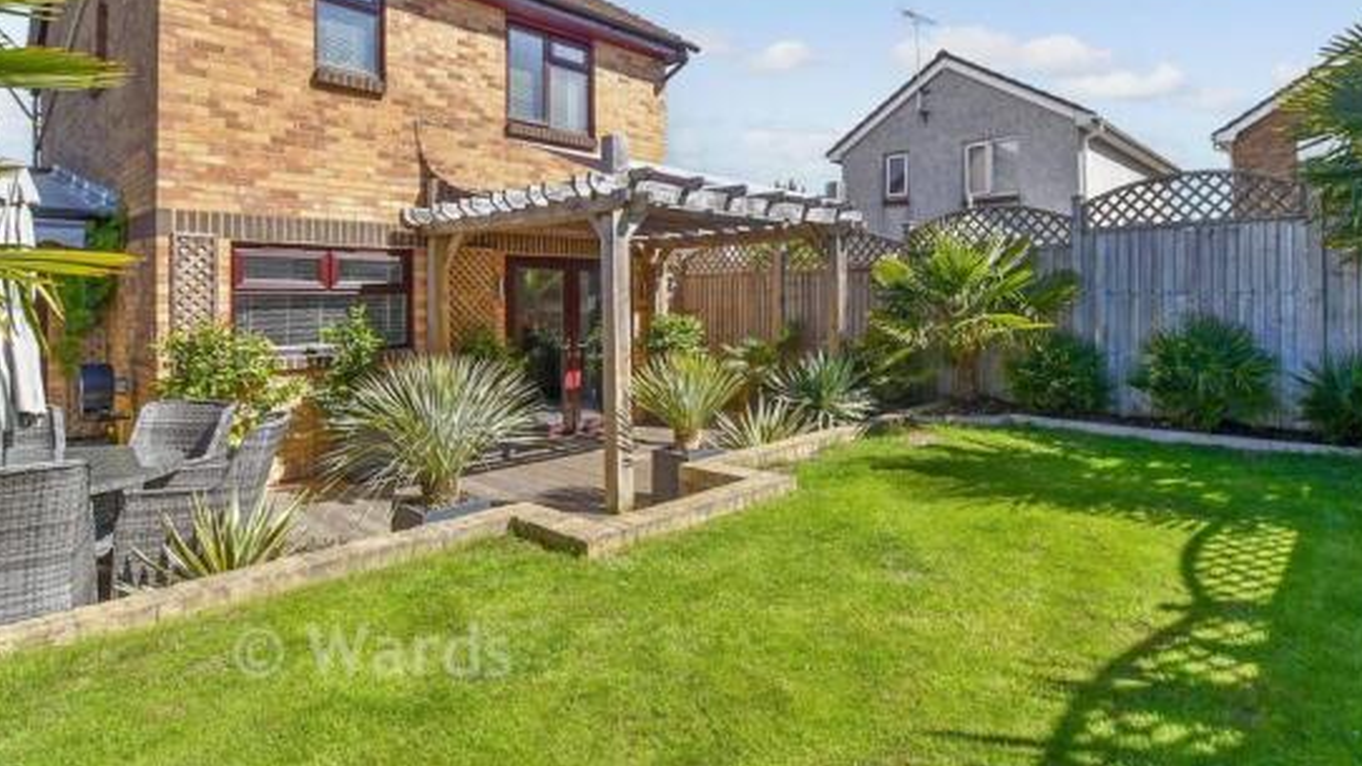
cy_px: 275
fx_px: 686
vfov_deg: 57.4
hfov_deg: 89.1
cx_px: 768
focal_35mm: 19
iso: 160
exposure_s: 1/250
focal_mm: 10
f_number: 8
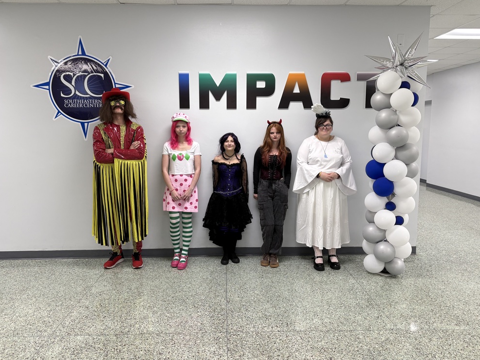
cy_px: 174
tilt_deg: -6.6
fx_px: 374
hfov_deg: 65.3
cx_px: 232
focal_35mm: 27
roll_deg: +0.0
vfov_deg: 51.4
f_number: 1.6
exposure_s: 1/60
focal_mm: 5.96
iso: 80
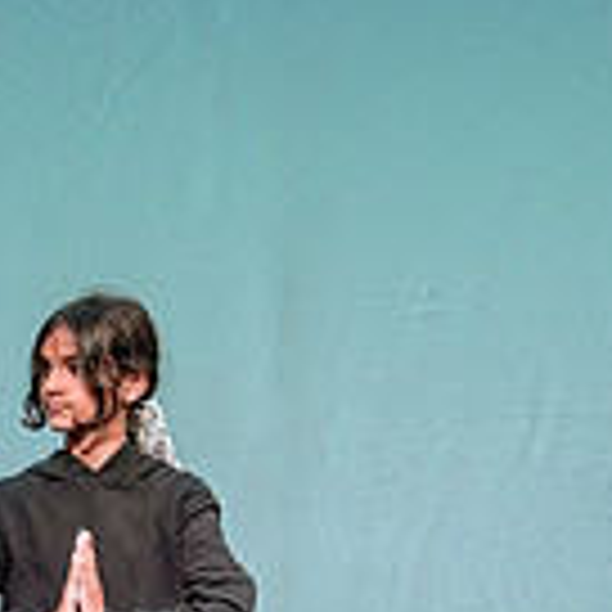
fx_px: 13342
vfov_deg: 2.6
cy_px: 604
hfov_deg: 2.6
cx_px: 177
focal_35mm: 667
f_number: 2.8
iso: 1600
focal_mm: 170
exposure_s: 1/500
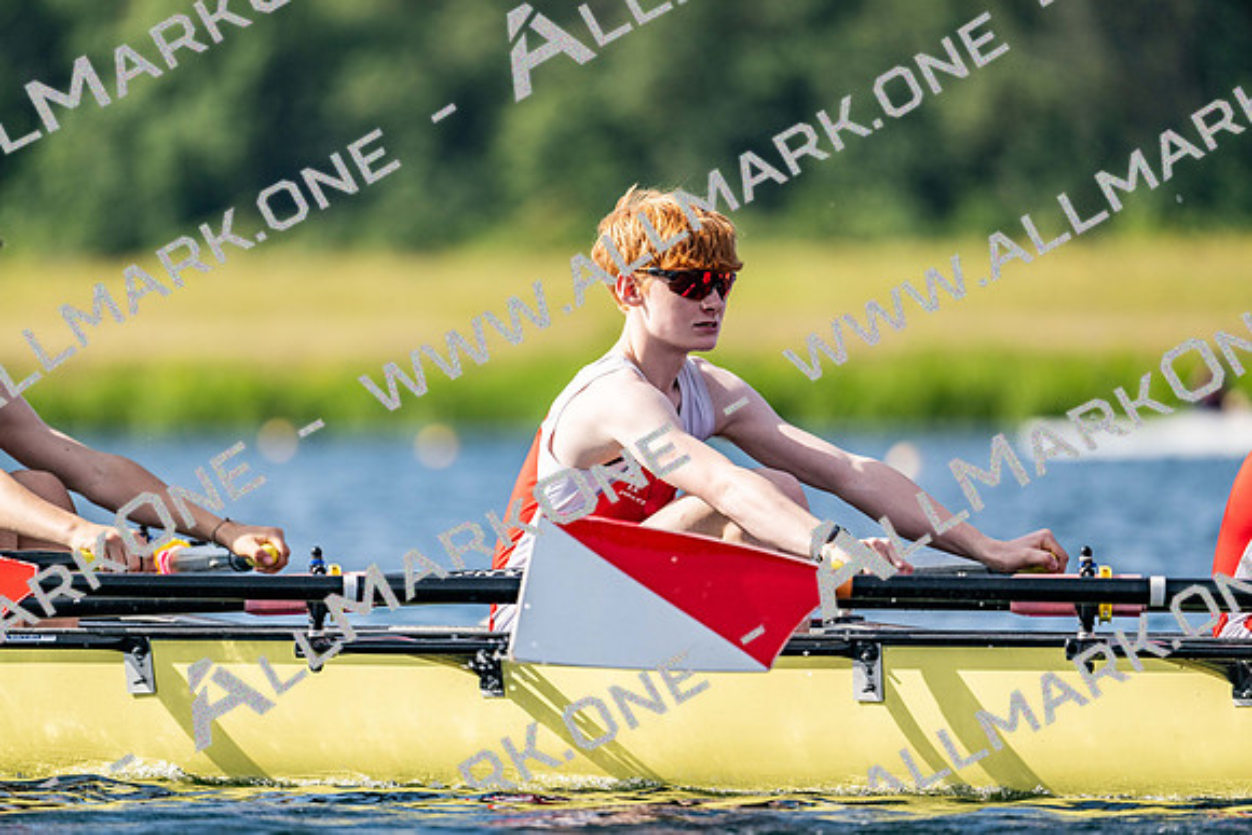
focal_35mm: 400
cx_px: 626
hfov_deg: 5.2
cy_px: 418
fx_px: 13914
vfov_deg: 3.4
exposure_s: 1/2500
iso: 280
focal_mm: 400
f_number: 4.5
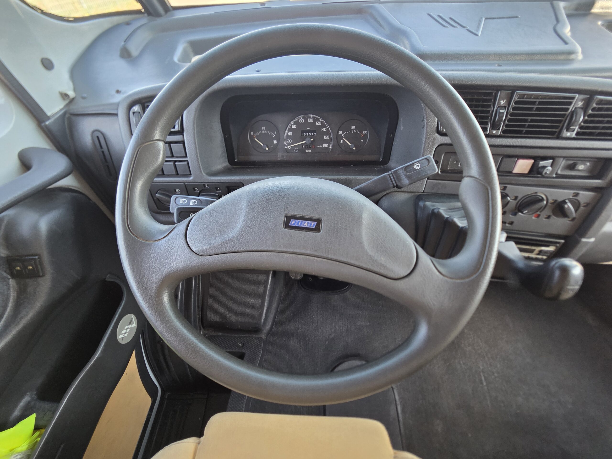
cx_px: 306
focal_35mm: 13
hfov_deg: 106.2
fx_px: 230
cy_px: 230
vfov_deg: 89.9
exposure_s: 1/100
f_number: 2.2
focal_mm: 2.2
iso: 125
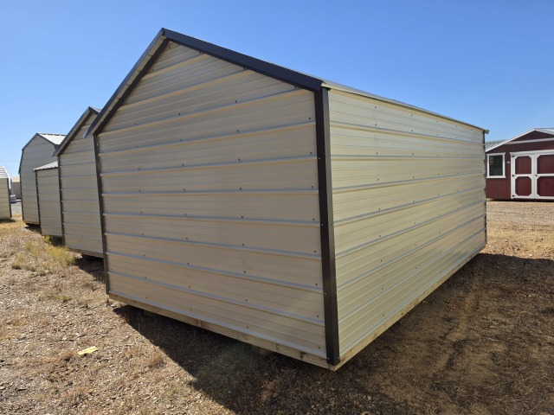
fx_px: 368
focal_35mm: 23
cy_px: 208
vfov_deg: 58.9
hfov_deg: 73.9
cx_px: 277
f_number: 1.4
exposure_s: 1/6352
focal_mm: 6.5
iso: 64
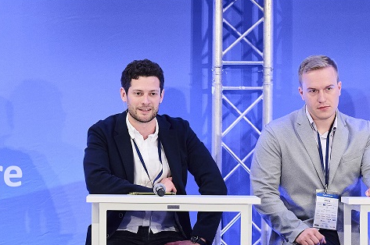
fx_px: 3777
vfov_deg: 3.7
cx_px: 186
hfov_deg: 5.6
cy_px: 111
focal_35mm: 368
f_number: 3.2
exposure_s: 1/200
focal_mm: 115
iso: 1600
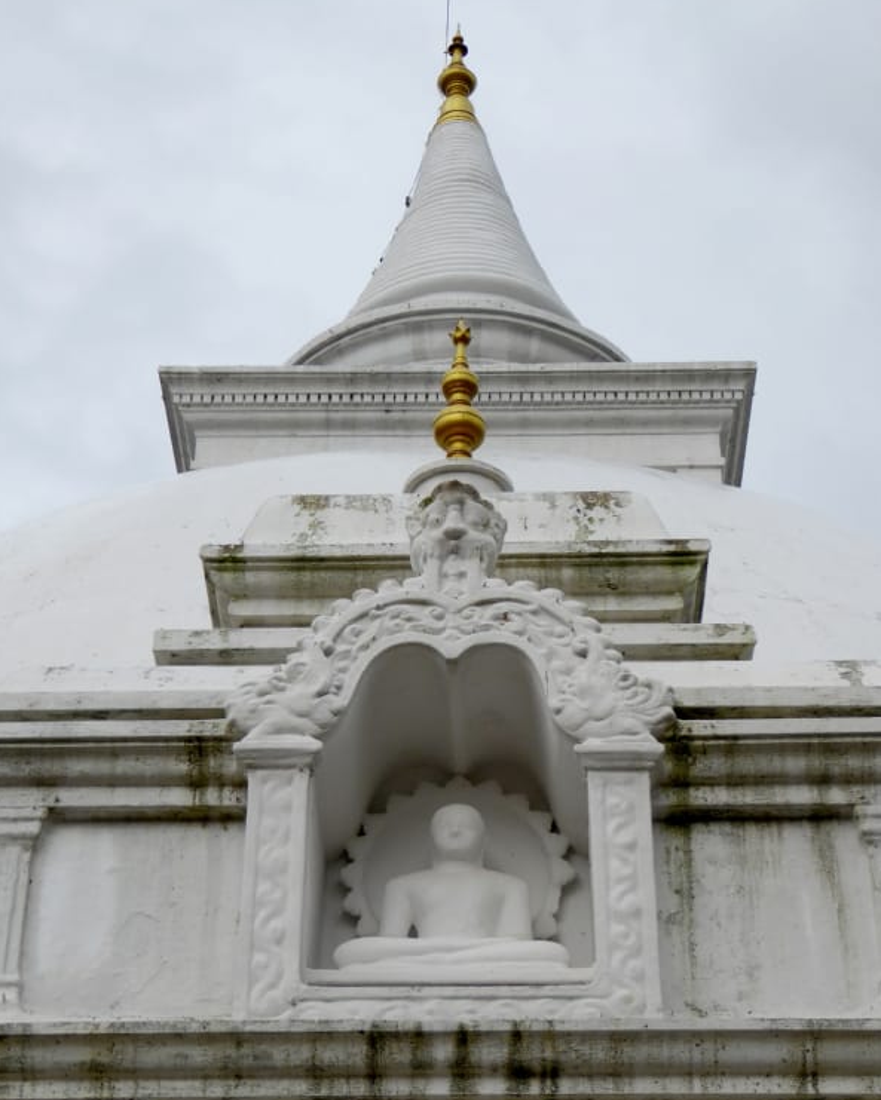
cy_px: 576
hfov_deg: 19.4
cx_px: 440
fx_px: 2574
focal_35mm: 79
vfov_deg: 24.1
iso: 80
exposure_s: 1/250
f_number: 4.5
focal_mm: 12.5
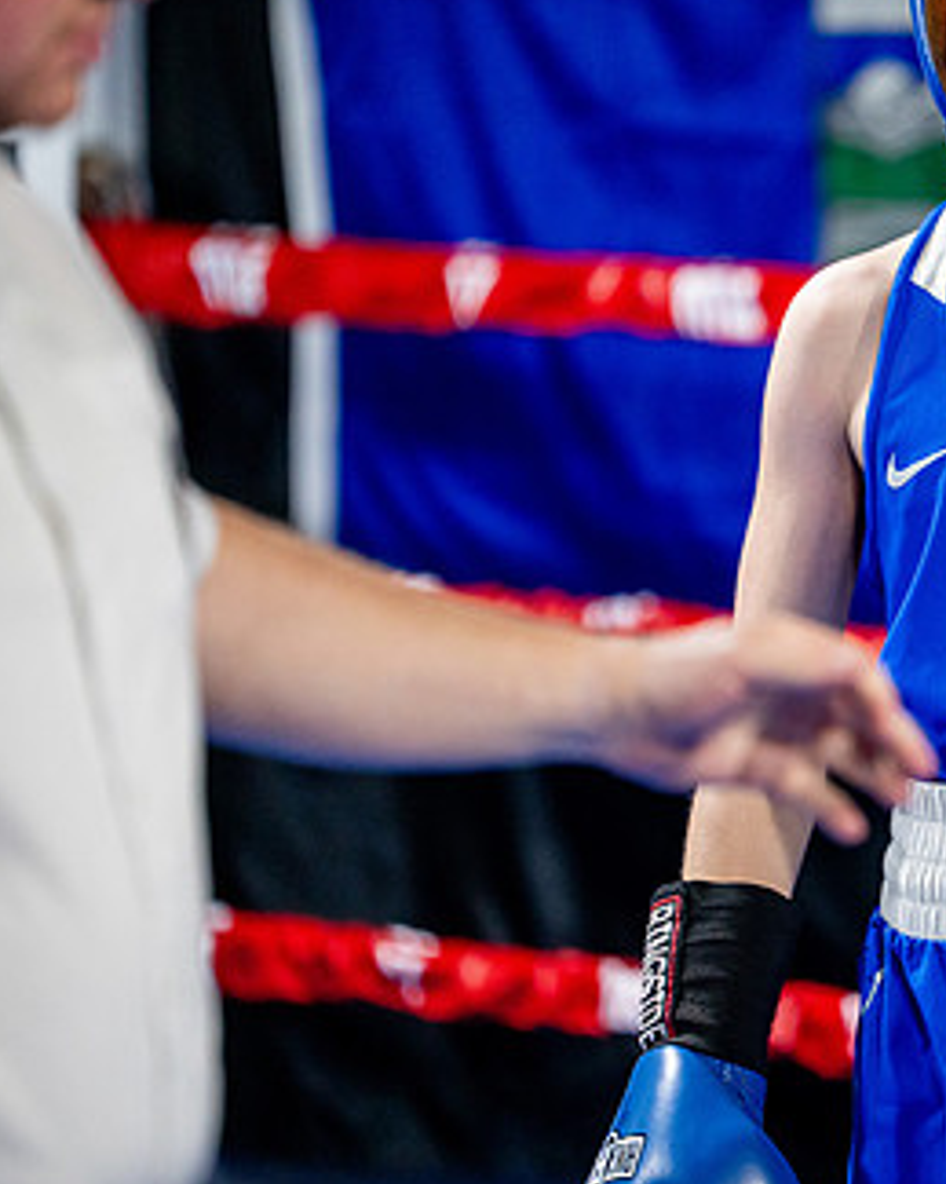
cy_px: 506
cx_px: 1008
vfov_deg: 7.7
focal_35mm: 252
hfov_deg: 6.1
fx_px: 8824
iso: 4000
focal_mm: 150
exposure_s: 1/1000
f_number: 2
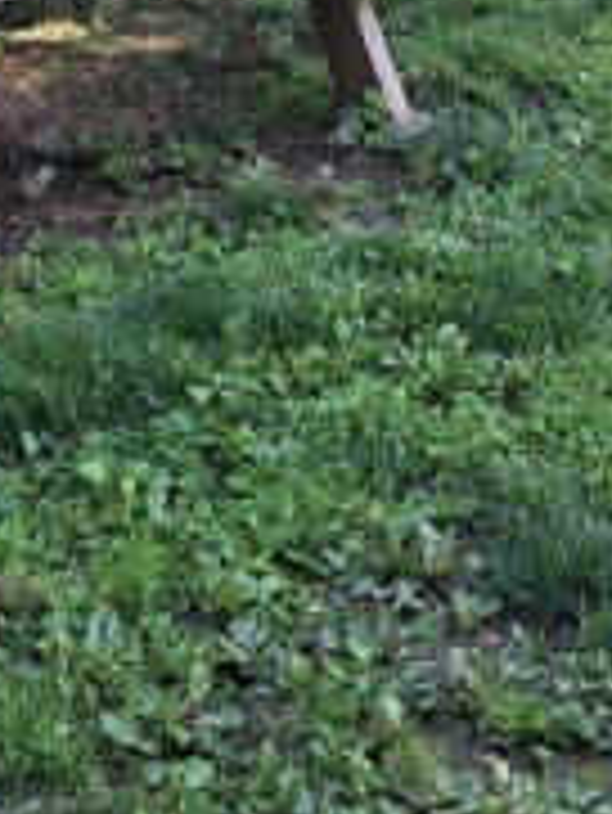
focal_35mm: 92
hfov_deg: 15.9
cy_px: -263
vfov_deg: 19.5
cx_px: 518
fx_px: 2166
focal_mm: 4.69
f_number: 1.8
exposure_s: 1/143
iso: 32
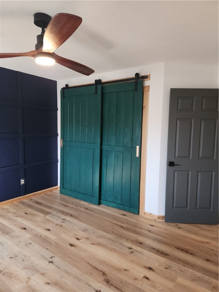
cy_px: 146
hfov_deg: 58.9
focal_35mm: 23
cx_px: 110
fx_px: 194
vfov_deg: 73.9
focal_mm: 5.4
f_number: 1.8
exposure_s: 1/30
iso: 100
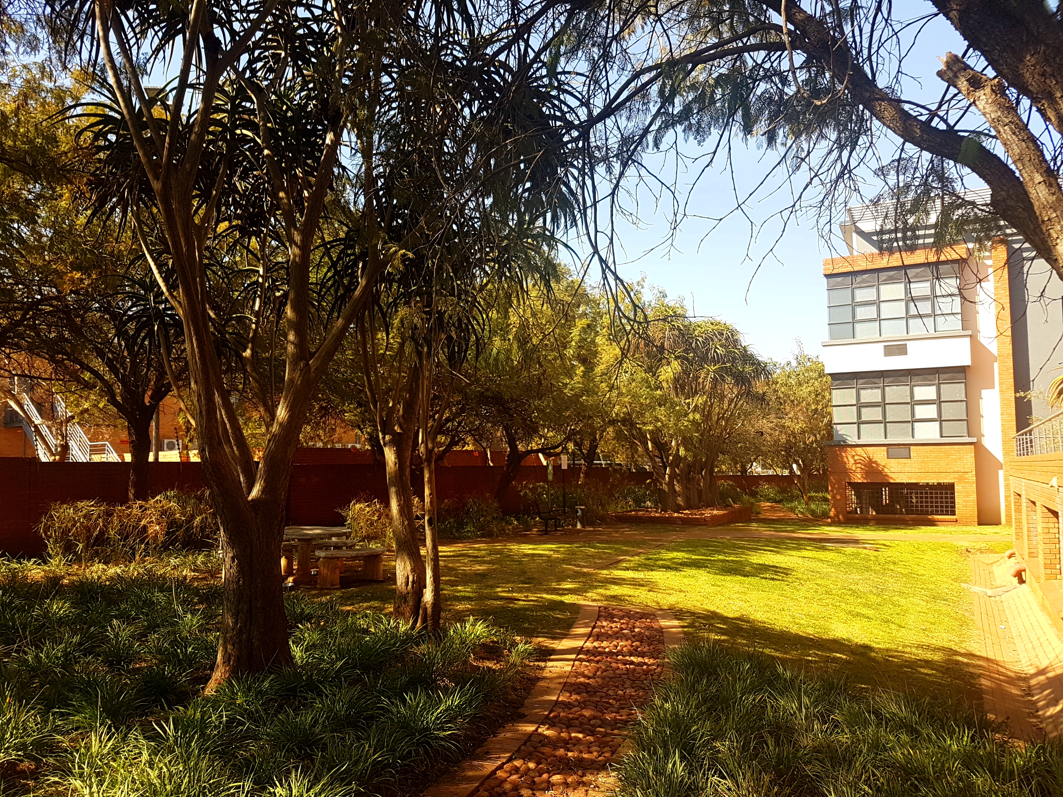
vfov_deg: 53.1
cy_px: 398
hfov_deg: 67.3
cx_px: 532
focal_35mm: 26
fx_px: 798
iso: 40
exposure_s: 1/656
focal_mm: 4.2
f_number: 1.7
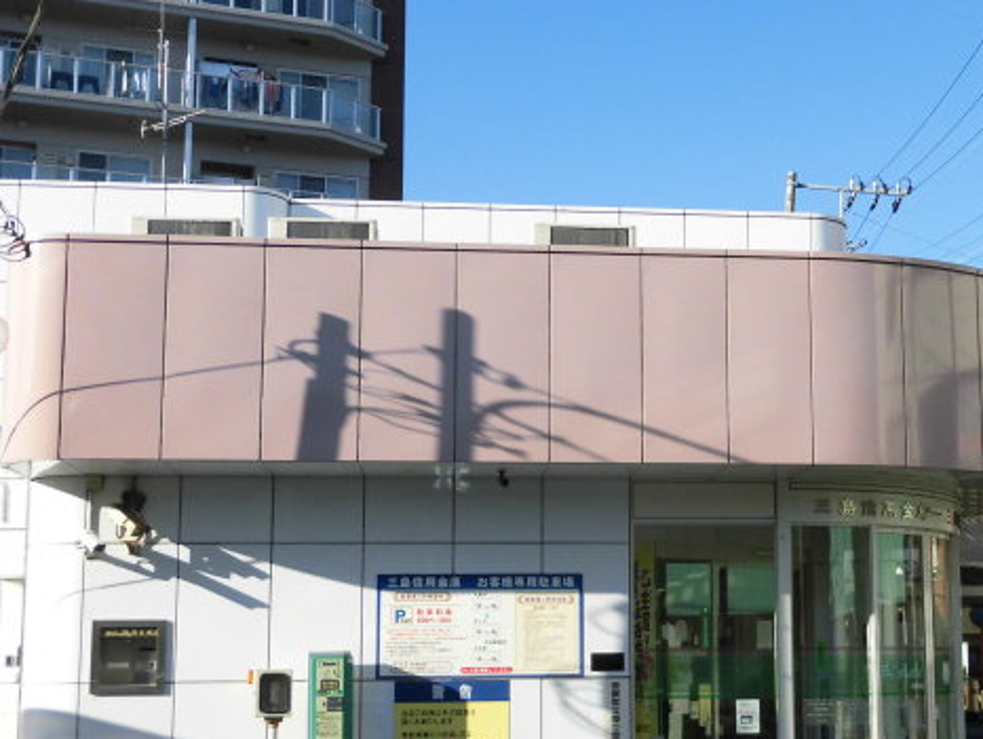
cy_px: 439
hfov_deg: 32.4
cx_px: 652
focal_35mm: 59
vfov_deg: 24.8
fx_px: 1676
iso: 100
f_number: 3.8
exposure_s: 1/800
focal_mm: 7.72
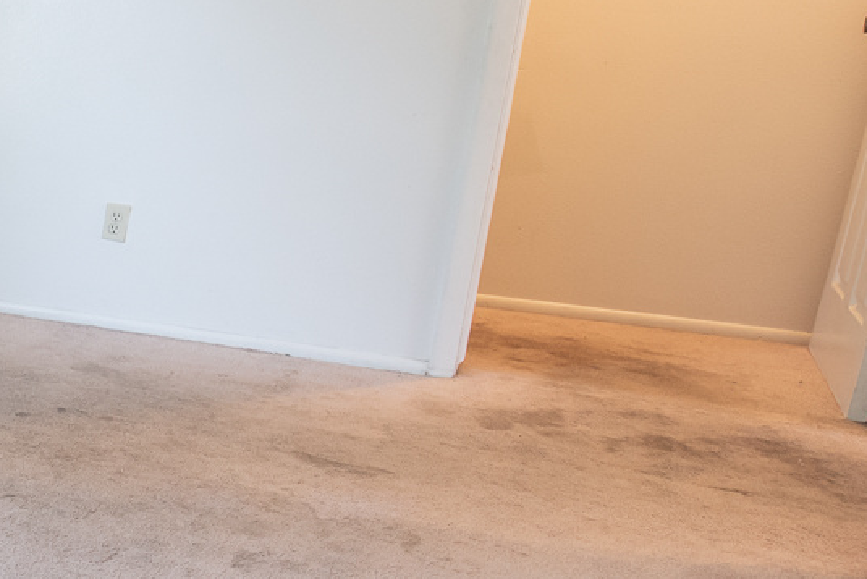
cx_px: -453
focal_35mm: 47
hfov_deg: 27.6
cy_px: 332
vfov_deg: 28.6
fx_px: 1132
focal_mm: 14
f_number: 3.5
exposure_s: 1/50
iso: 1000
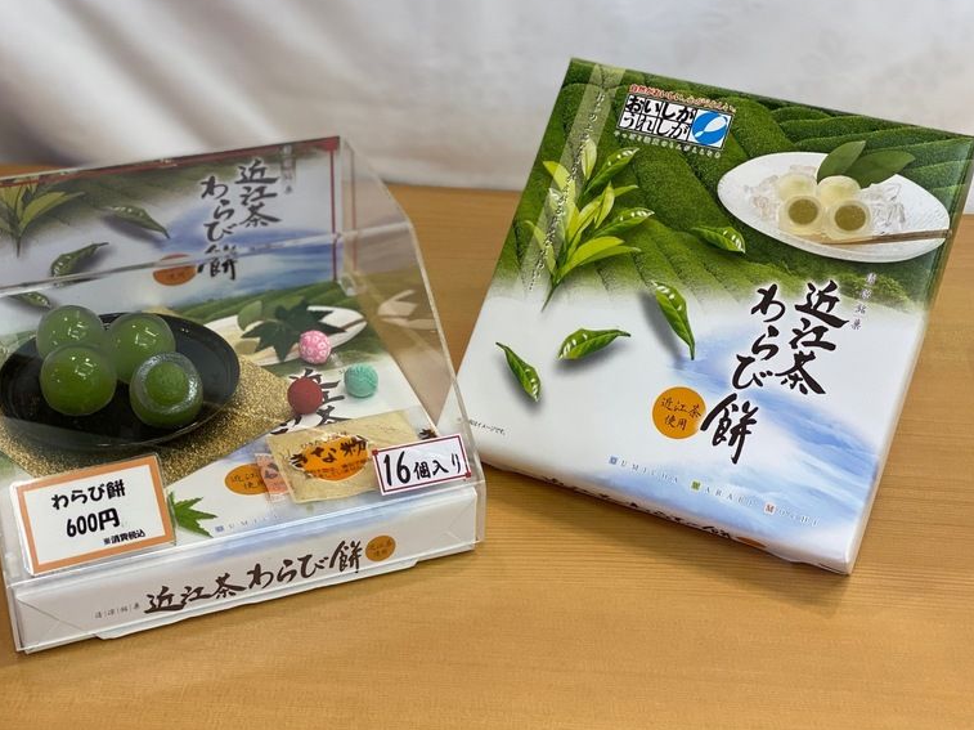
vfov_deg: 26.1
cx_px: 460
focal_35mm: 56
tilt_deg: -33.4
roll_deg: -1.4
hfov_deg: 34.4
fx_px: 1575
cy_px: 353
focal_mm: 6
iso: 125
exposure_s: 1/120
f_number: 2
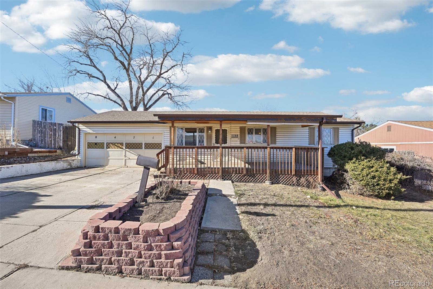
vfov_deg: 81.2
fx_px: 168
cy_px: 144
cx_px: 216
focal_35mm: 14
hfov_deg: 104.3
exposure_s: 1/50
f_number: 8
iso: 64
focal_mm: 14
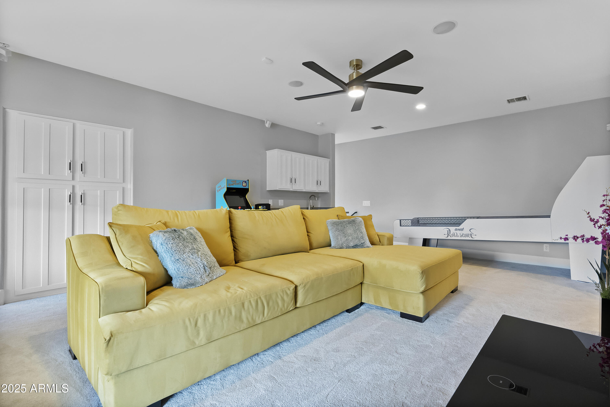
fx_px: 271
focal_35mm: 16
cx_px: 305
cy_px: 204
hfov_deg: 96.7
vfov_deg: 73.8
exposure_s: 1/80
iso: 5000
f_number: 8
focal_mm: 16
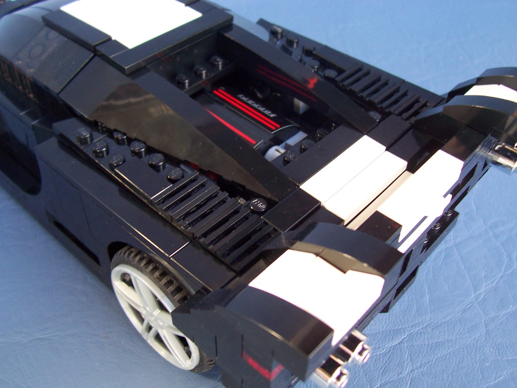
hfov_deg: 50.1
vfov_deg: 38.7
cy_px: 194
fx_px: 553
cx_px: 258
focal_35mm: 37
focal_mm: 5.6
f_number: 2.8
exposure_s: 1/30
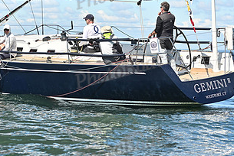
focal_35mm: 133
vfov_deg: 10.3
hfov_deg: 15.3
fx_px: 865
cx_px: 36
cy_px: 40
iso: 250
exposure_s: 1/1250
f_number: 3.5
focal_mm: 70
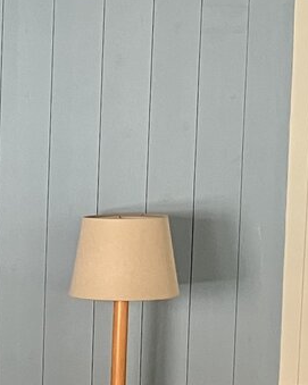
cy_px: 349
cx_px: -288
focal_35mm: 155
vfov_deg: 12.3
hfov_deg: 9.4
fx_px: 1767
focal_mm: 3.99
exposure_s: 1/67
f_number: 1.8
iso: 80
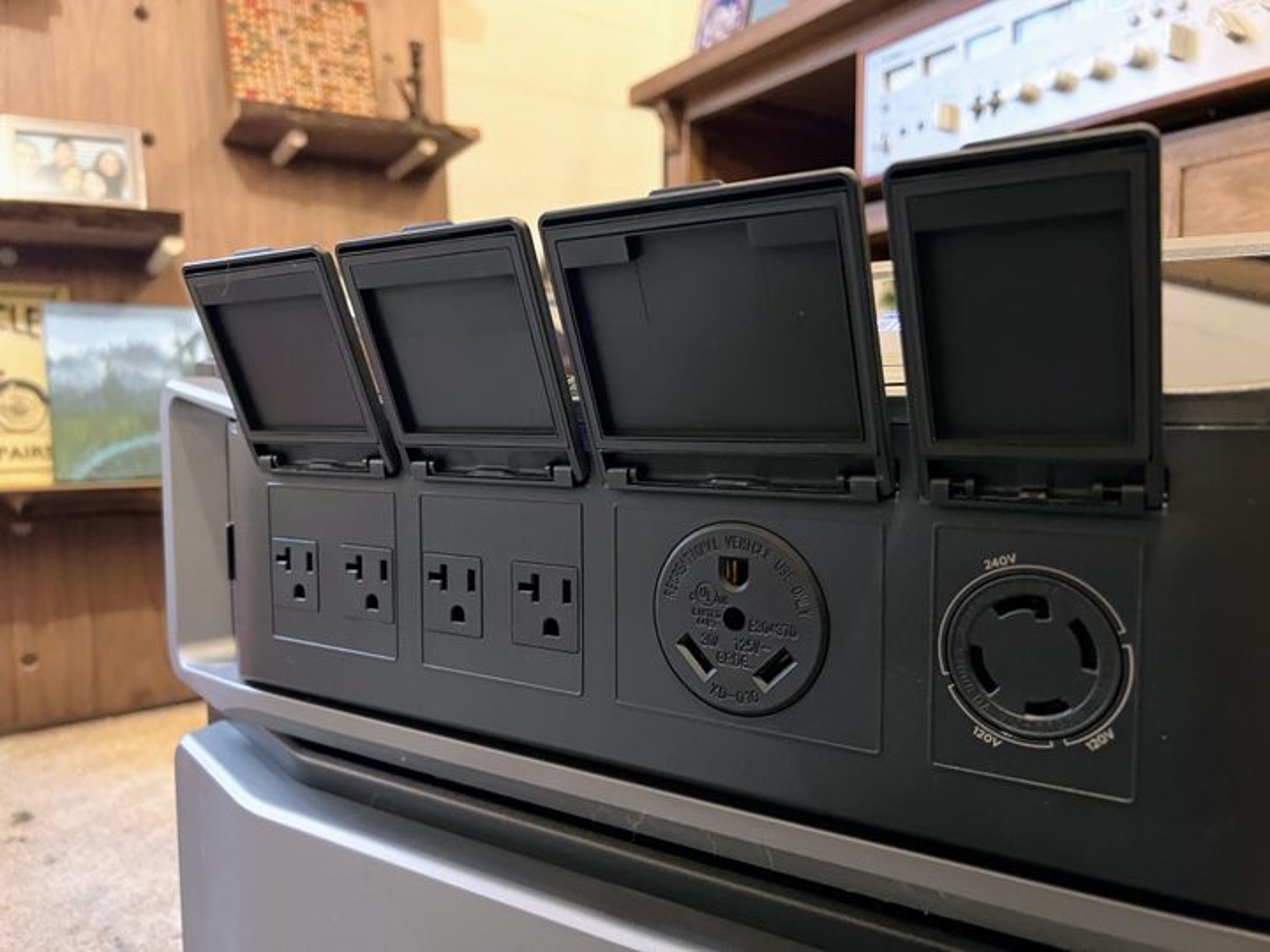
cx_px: 635
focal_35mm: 26
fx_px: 954
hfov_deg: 67.3
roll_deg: +0.7
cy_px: 476
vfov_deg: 53.1
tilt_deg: -3.6
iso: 640
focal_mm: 5.7
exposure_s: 1/30
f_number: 1.5
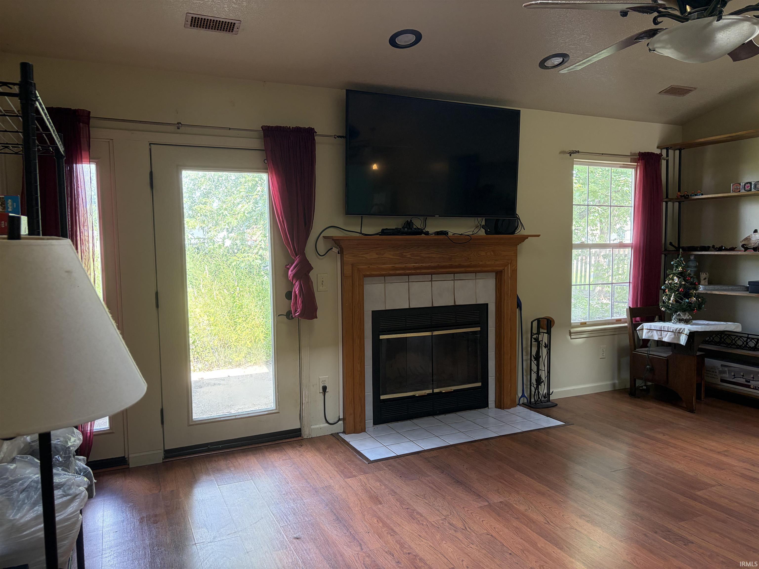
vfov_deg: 53.1
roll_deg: +0.7
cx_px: 380
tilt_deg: -2.9
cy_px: 284
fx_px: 570
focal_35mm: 26
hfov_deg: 67.3
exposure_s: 1/78
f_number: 1.6
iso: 125
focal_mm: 5.96
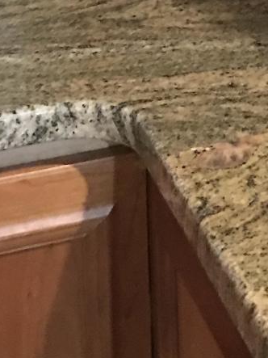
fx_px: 1353
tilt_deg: -10.2
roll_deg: +1.1
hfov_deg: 11.2
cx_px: 292
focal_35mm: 131
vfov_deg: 13.7
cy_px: -254
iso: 80
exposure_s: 1/4
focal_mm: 4.15
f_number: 2.2
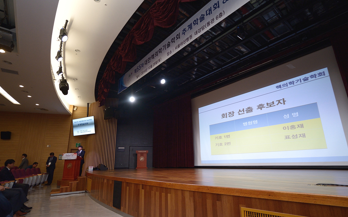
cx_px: 174
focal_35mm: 19
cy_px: 117
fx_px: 180
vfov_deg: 62.1
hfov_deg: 88.0
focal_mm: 18
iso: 1800
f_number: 3.5
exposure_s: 1/320
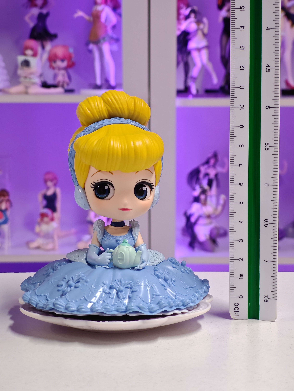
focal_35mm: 80
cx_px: 147
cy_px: 196
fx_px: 906
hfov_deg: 18.4
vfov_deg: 24.4
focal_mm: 7.48
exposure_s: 1/33.3
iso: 800
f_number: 2.4
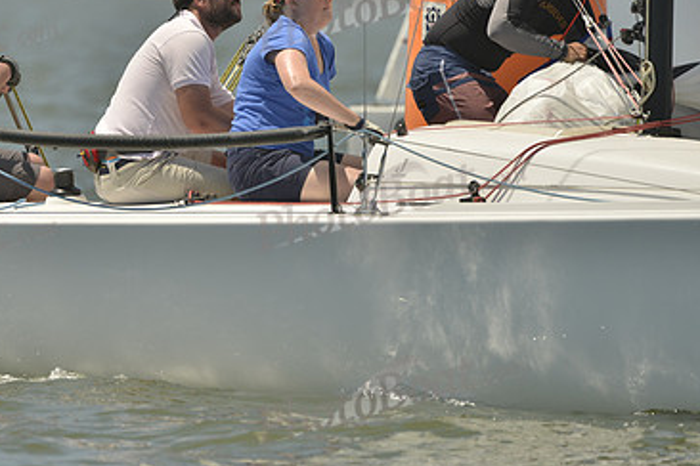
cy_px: 129
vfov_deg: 2.2
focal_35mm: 634
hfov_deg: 3.3
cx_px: 159
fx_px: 12327
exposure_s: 1/1250
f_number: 7.1
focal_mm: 400
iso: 200
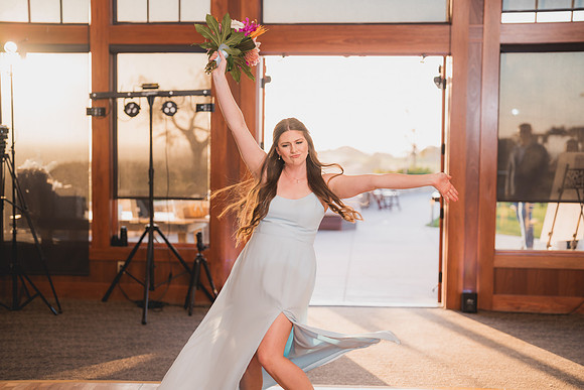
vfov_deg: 27.0
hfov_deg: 39.6
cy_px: 195
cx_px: 292
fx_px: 811
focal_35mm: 50
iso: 125
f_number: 1.8
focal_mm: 50
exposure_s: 1/250
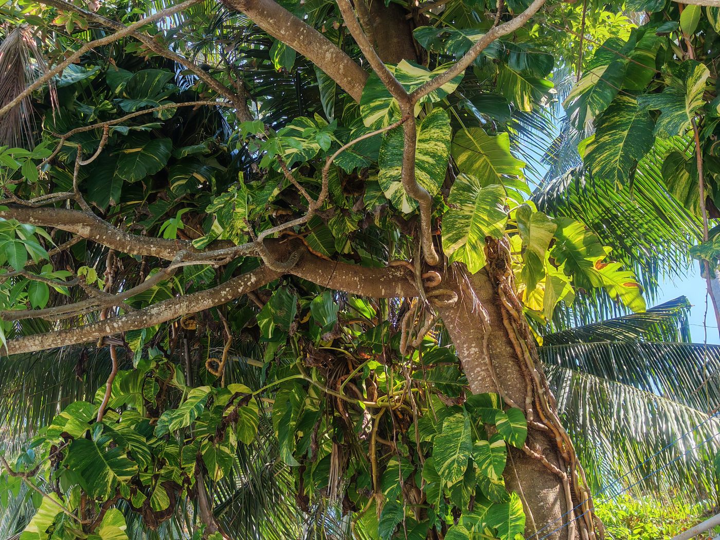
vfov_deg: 30.3
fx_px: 998
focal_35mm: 48
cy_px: 270
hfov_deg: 39.7
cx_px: 360
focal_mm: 6.83
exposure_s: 1/920
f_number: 2
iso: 50
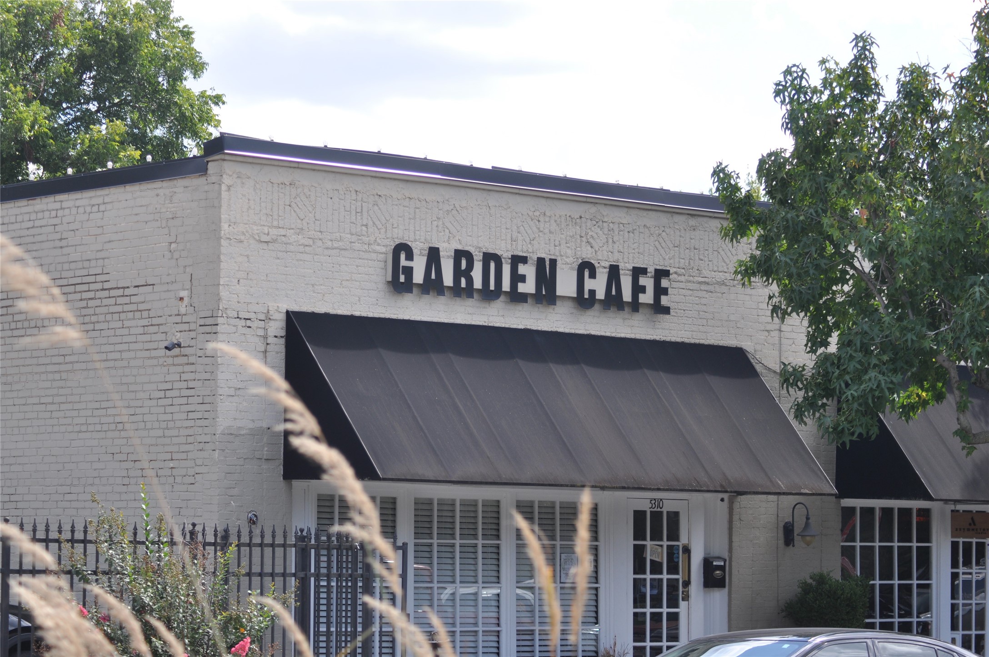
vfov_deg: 13.0
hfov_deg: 19.5
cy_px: 328
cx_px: 494
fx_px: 2881
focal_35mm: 105
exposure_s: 1/640
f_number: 6.3
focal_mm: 70
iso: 200
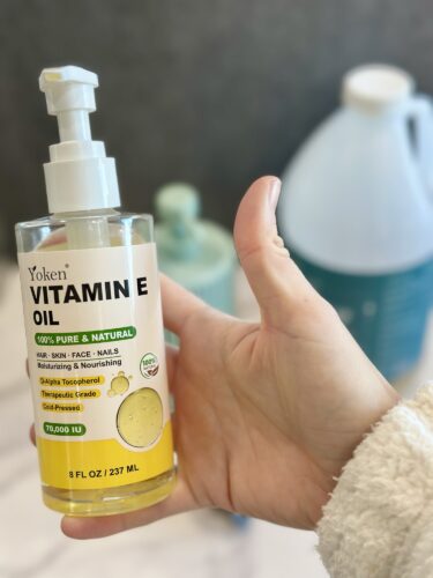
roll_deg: +3.1
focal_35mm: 48
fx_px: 801
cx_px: 216
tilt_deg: -40.5
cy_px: 289
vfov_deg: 39.7
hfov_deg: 30.3
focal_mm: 6.86
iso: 100
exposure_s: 1/120
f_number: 1.78
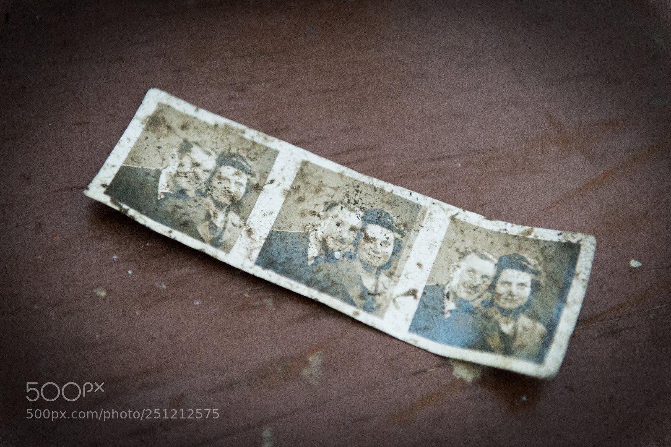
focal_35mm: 70
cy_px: 224
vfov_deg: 19.4
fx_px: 1304
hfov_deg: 28.9
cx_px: 336
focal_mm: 70
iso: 8000
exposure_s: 1/6400
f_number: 2.8
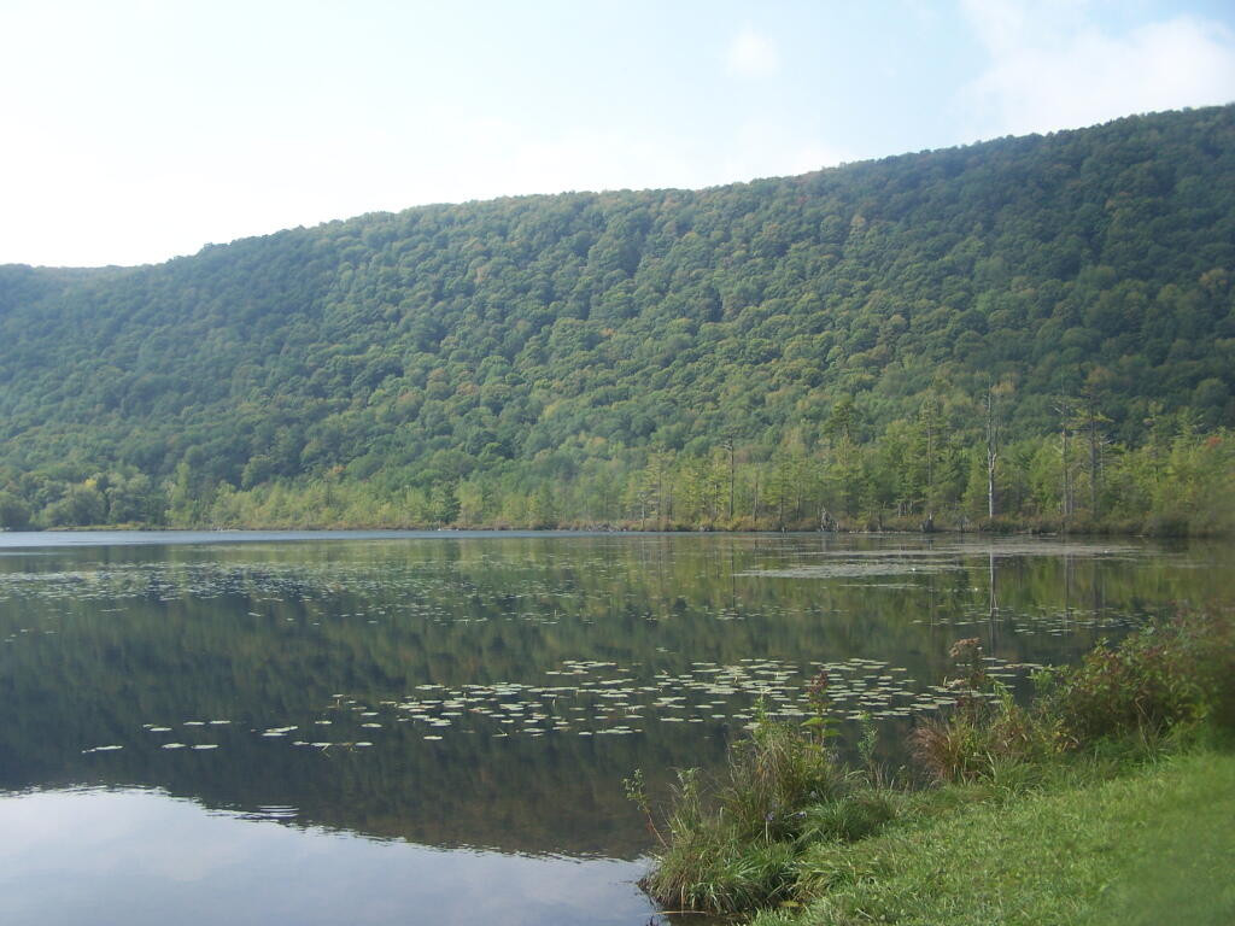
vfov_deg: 37.7
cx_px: 618
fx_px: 1356
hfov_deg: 49.0
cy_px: 463
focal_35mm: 38
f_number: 2.8
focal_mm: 6.3
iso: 80
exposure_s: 1/640
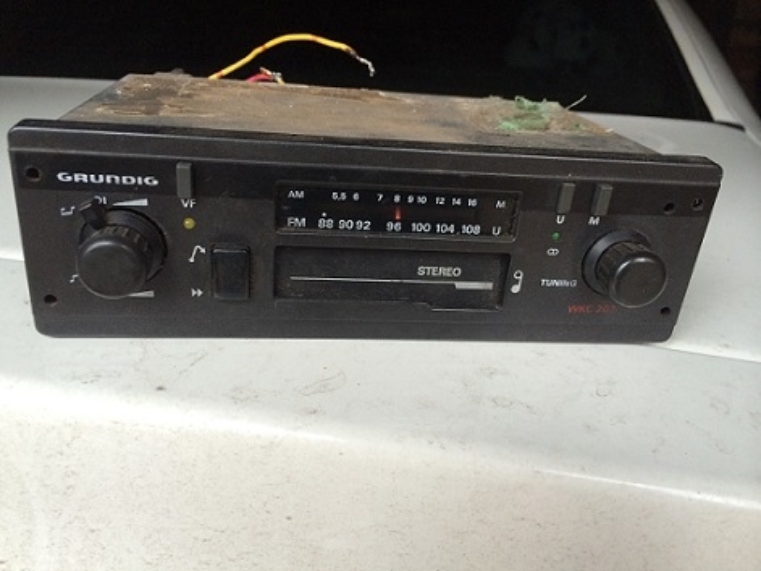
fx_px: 659
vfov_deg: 46.8
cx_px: 380
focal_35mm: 30
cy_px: 286
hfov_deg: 60.0
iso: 64
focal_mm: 4.12
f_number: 2.2
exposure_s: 1/30
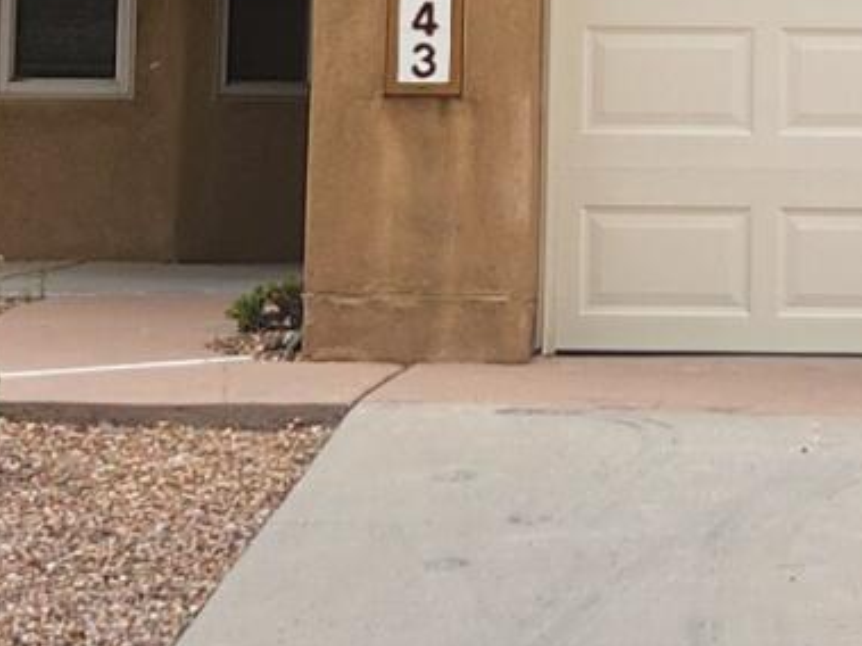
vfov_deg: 8.0
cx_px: 887
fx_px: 4531
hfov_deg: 10.8
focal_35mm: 182
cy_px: -280
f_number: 1.8
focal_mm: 5.4
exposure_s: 1/457
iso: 20
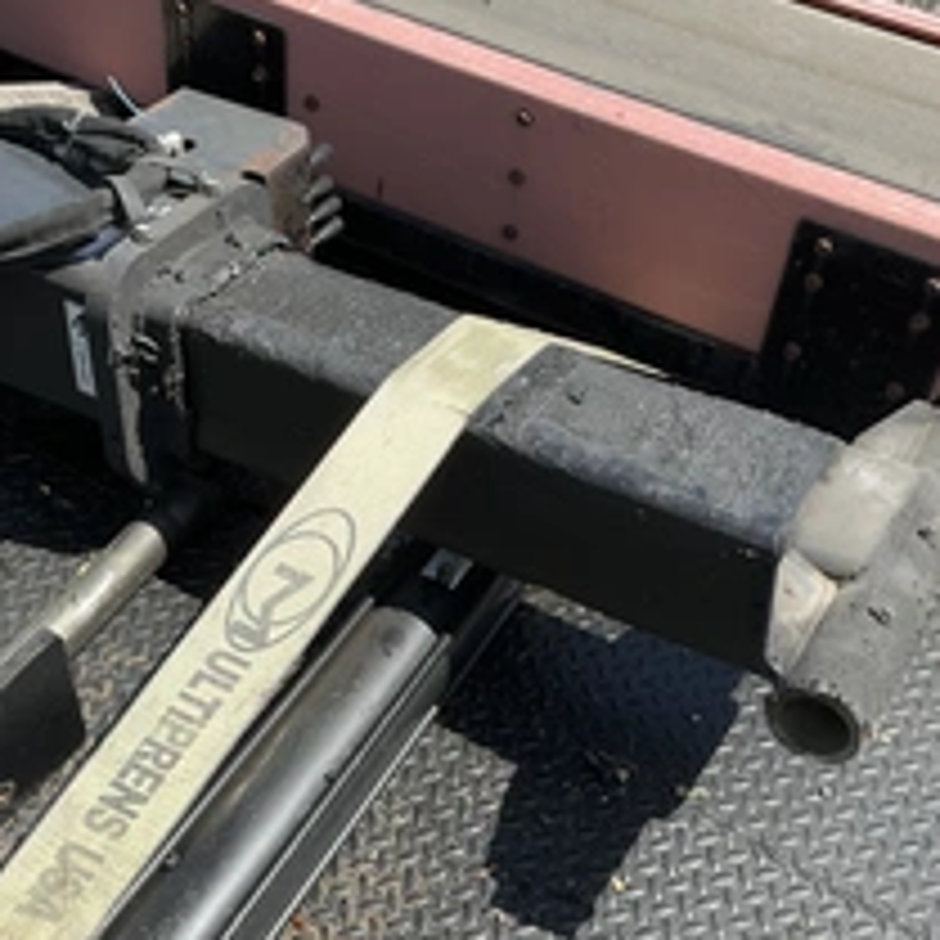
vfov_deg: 34.7
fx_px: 1505
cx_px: 427
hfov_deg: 34.7
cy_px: 504
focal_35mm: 49
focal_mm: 3
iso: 25
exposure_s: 1/944
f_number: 1.8
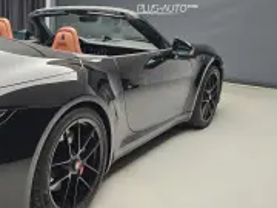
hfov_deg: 37.5
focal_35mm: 46
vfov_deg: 31.5
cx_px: 9
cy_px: 96
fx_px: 368
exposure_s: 1/180
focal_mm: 6.3
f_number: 1.7
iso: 160
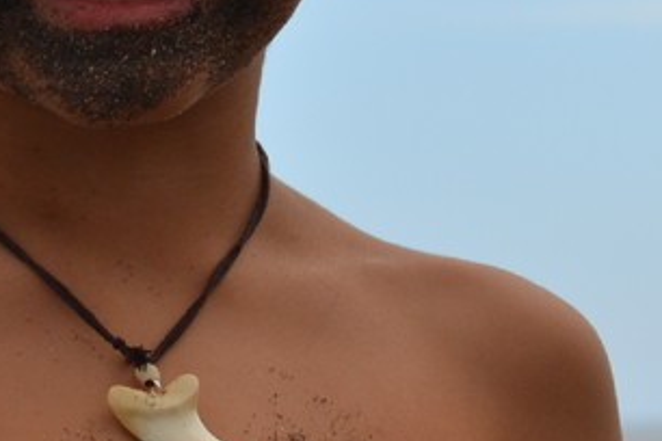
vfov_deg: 4.0
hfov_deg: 6.0
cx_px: -9
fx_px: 6345
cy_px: -65
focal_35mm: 345
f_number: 8
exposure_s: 1/250
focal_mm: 55
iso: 100
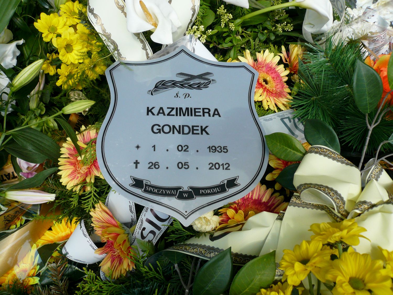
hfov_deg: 63.4
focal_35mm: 28
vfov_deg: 49.7
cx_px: 196
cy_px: 148
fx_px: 318
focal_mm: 4.6
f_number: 2.8
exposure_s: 1/500
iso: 100
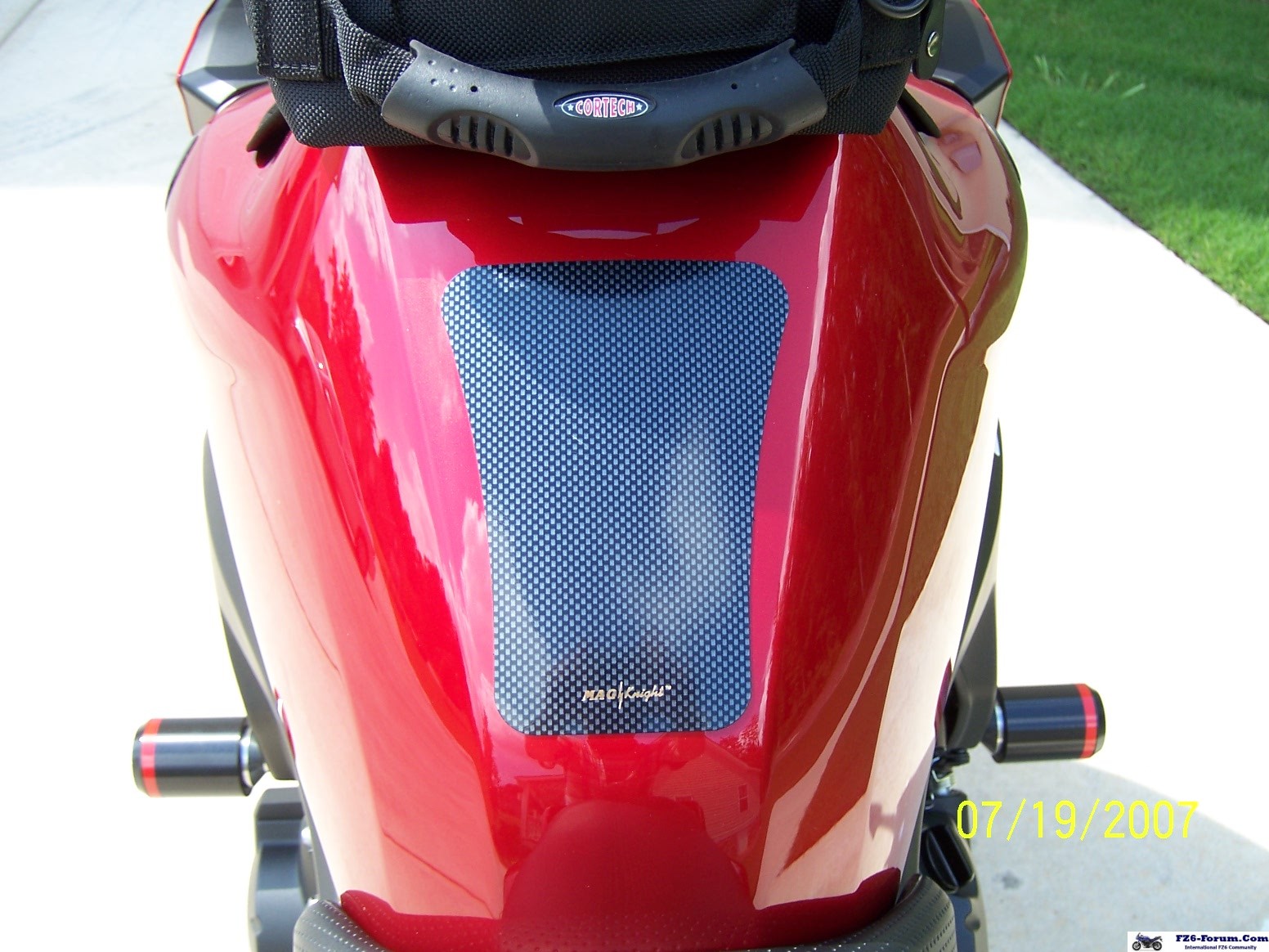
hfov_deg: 51.4
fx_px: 1320
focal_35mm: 36
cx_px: 634
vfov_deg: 39.7
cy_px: 476
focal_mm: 6.2
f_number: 2.8
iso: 80
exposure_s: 1/250
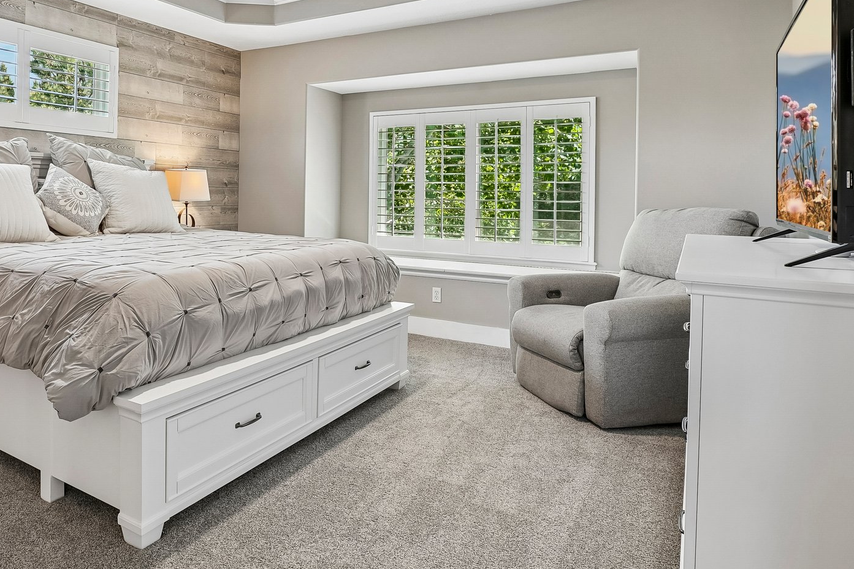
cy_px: 189
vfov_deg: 50.3
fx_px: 593
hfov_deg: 68.7
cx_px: 259
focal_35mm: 25
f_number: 8
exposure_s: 1/13
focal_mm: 17
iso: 400
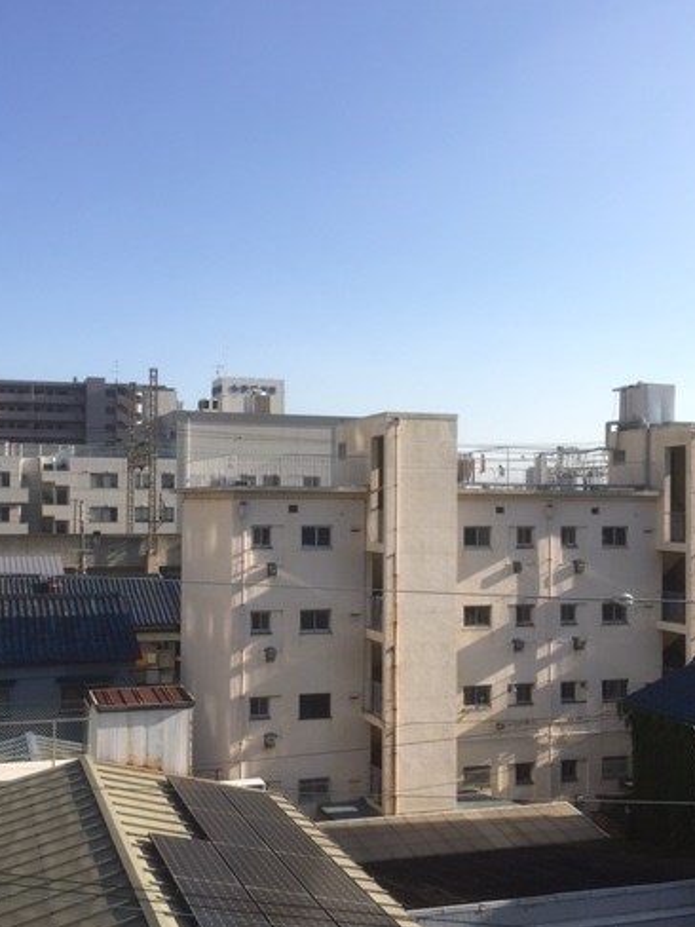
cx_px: 291
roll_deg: -1.2
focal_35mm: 38
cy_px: 481
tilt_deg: +3.4
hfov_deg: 37.6
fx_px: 1017
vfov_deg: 49.0
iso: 25
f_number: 2.2
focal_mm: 4.15
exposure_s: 1/1350
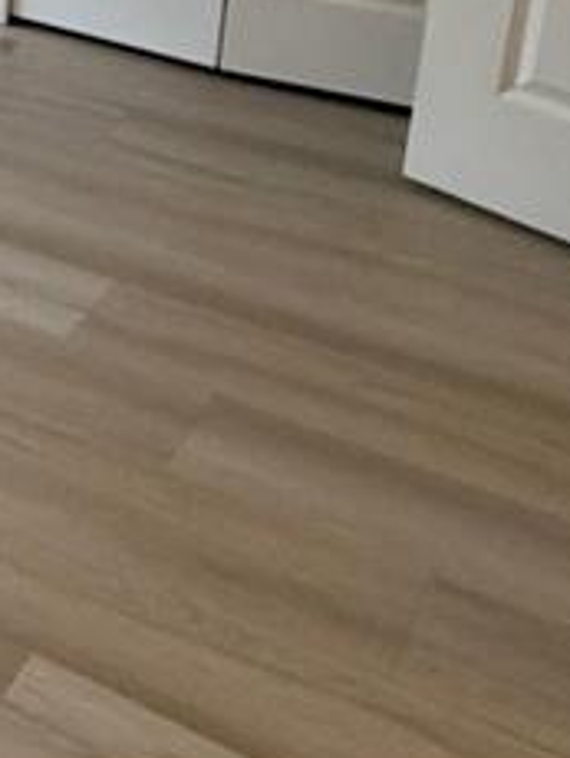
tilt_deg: -15.9
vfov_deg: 24.5
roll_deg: +2.0
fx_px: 1600
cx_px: -639
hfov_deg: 15.3
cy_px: -119
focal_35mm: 73
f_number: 2.2
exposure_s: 1/120
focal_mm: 2.22
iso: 250
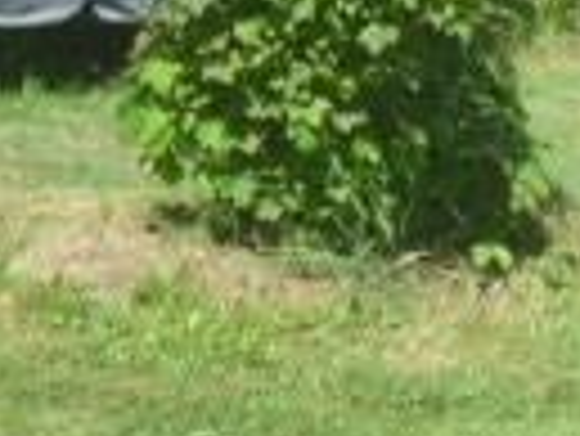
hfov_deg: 11.2
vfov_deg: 8.5
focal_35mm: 173
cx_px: 674
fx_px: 2901
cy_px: -108
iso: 80
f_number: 4.5
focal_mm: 6.3
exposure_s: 1/200
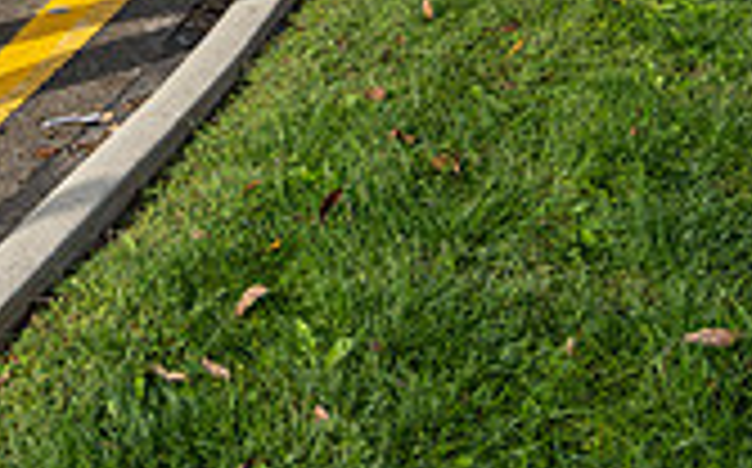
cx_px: -158
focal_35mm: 85
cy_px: -290
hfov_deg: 22.4
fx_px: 1740
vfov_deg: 14.1
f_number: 4
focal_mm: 24
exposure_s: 1/1600
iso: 125
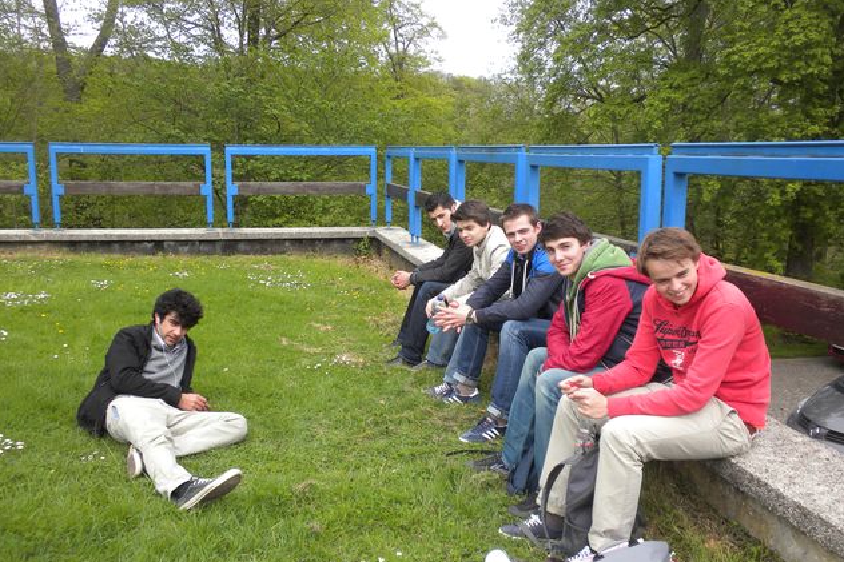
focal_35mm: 39
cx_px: 422
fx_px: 914
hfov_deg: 49.6
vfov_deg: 34.2
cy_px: 312
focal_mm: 6.6
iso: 64
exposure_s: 1/232
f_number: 3.5
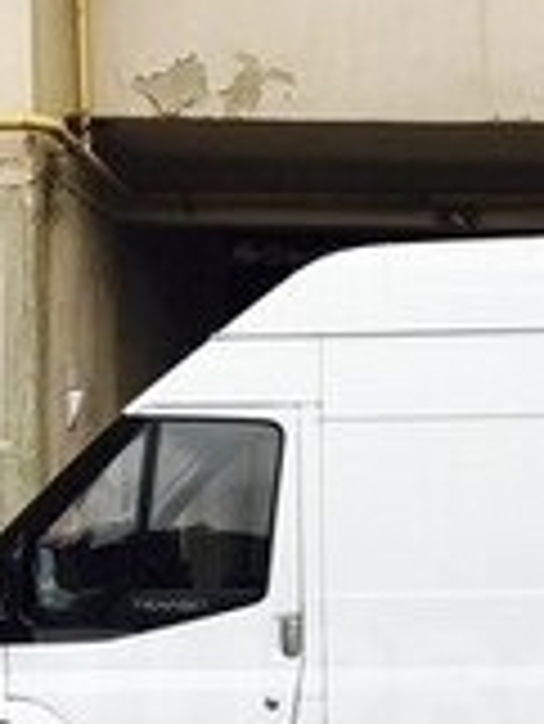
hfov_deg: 16.9
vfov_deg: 22.0
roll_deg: +0.3
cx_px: 495
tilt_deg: -5.1
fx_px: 1800
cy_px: 697
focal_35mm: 86
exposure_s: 1/380
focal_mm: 3.99
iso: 20
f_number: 1.8
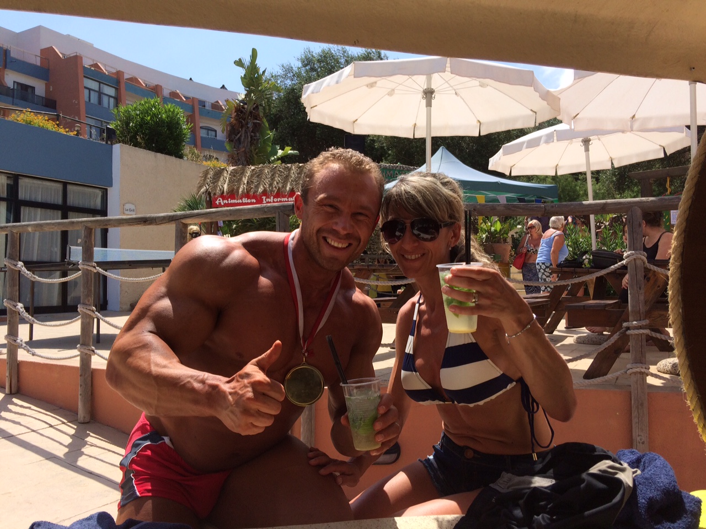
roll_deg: -0.7
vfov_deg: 48.2
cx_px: 353
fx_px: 591
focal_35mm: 29
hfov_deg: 61.7
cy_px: 264
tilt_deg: +1.7
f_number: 2.2
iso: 32
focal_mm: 4.15
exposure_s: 1/1953
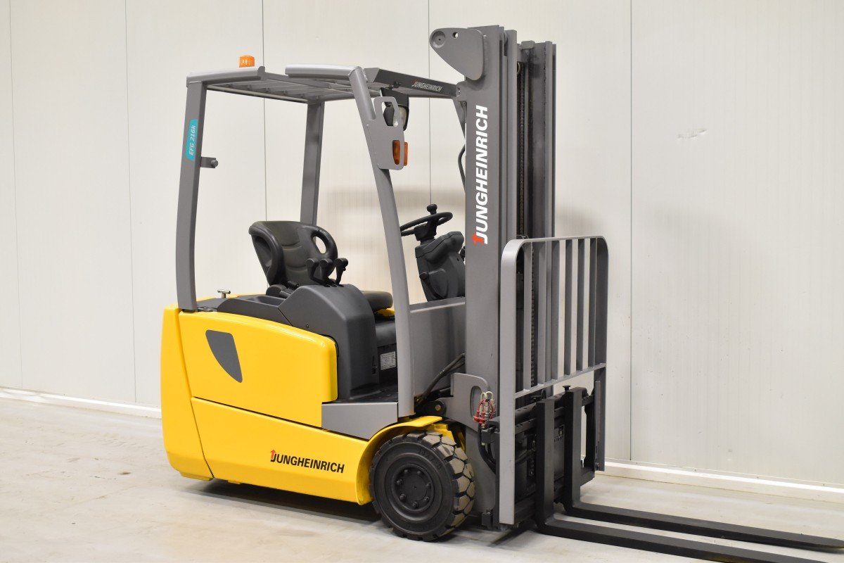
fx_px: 1055
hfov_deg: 43.6
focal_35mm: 45
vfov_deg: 29.9
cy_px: 282
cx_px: 422
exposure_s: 1/30
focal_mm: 30
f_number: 6.3
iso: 1600
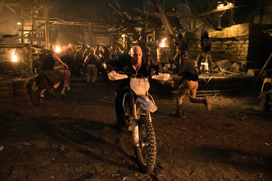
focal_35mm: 28
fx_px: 212
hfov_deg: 65.4
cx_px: 136
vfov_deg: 46.5
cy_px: 90
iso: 5000
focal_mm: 28
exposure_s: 1/200
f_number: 2.5
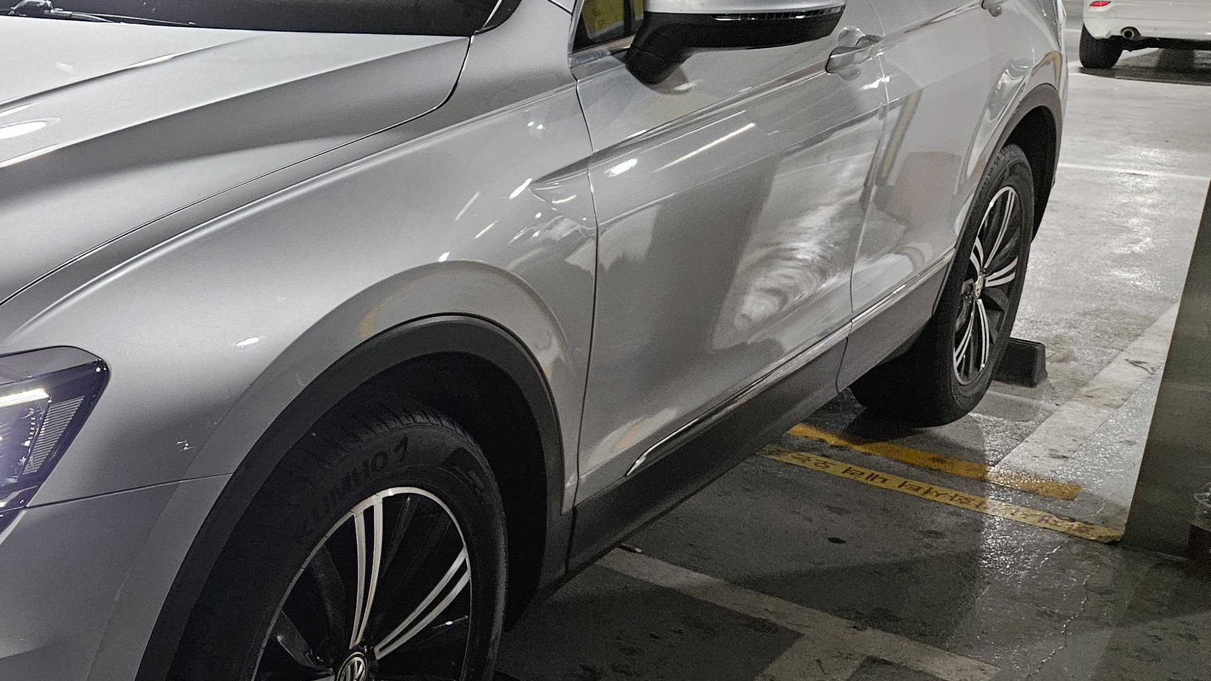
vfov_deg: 27.1
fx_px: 1413
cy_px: 339
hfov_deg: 43.0
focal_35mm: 44
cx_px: 151
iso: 1000
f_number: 1.8
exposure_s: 1/120
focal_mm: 5.4
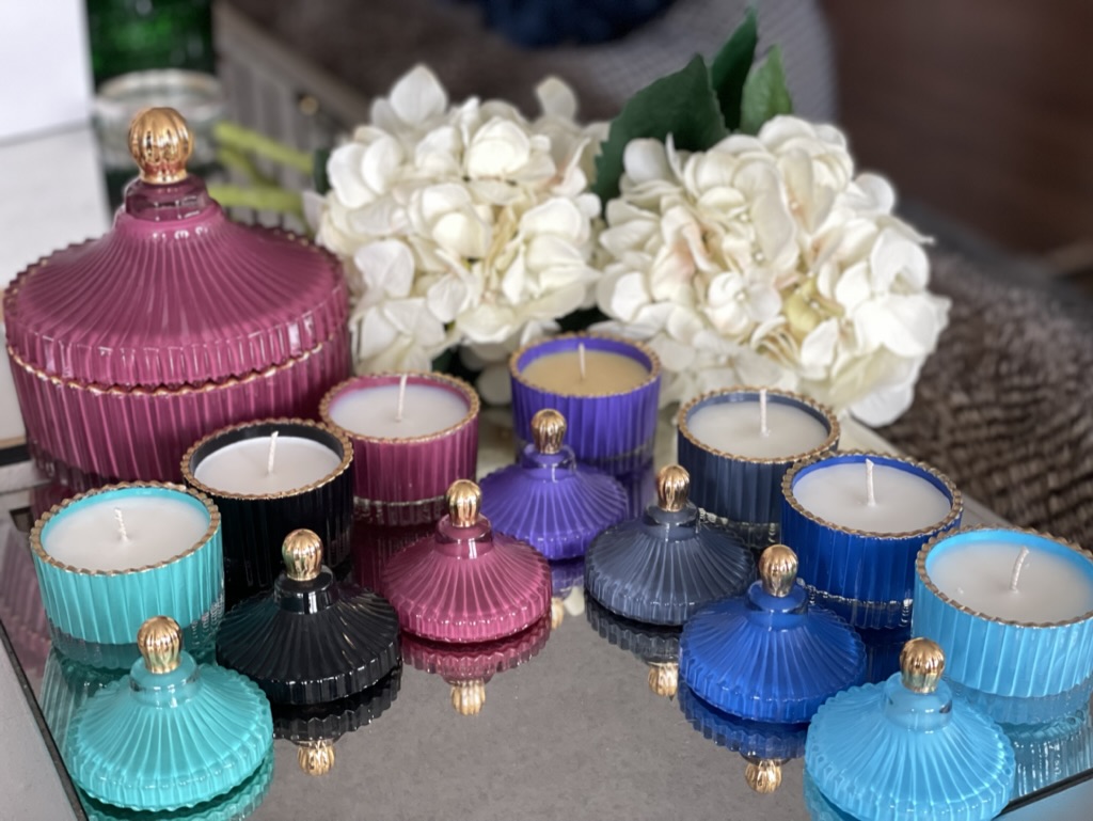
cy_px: 410
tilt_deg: -26.8
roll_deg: +0.0
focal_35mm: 52
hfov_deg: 36.8
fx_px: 1643
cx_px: 546
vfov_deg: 28.1
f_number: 2
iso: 160
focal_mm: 6
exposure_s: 1/120
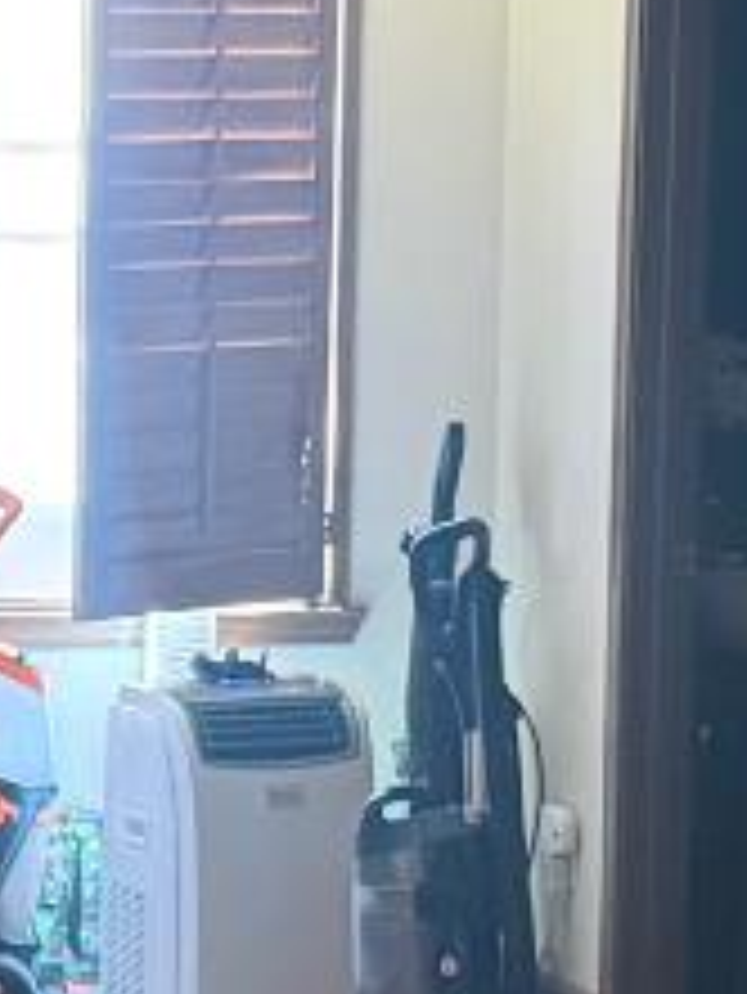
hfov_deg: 8.8
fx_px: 4685
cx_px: -549
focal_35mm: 163
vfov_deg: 12.1
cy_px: 731
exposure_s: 1/40
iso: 800
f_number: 1.78
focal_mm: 6.76
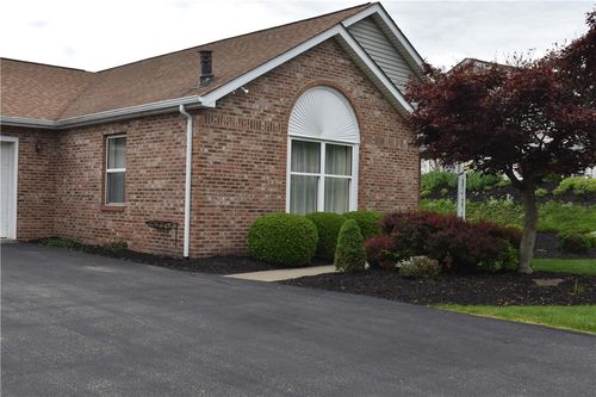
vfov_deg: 33.0
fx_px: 670
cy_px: 198
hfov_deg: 47.9
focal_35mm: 40
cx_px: 298
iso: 100
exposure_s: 1/200
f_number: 9
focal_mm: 27
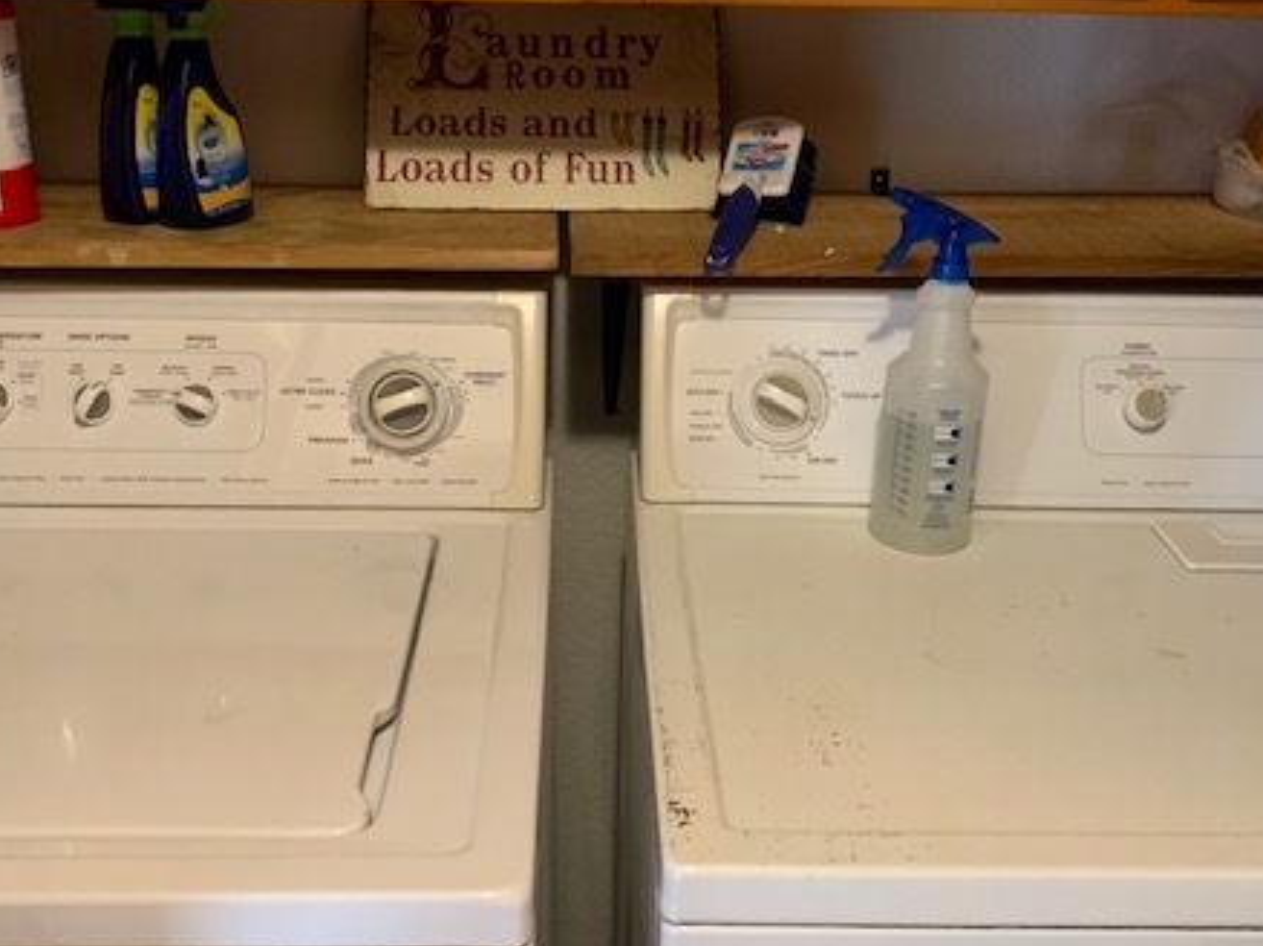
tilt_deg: -20.5
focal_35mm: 38
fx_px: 1386
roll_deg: -2.2
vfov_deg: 37.6
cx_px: 617
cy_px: 401
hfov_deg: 49.0
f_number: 1.8
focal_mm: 4.25
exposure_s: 1/40
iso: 400
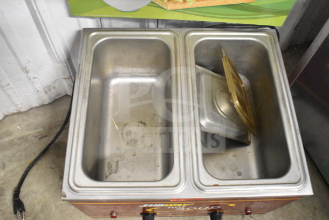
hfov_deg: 57.2
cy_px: 110
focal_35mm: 33
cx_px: 164
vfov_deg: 40.0
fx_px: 302
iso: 5600
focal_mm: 22
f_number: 3.8
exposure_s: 1/40
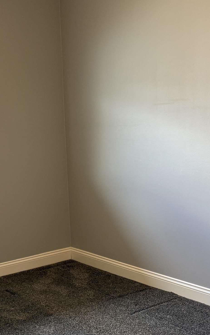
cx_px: -22
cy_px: 214
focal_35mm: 53
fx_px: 485
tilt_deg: -10.3
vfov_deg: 37.9
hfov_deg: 22.9
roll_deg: +5.1
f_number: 1.78
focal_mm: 6.76
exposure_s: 1/120
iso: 250
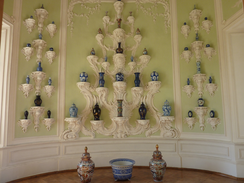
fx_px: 176
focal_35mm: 25
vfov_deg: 54.9
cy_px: 92
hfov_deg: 69.4
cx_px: 122
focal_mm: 4.1
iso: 80
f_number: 3.3
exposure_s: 1/60
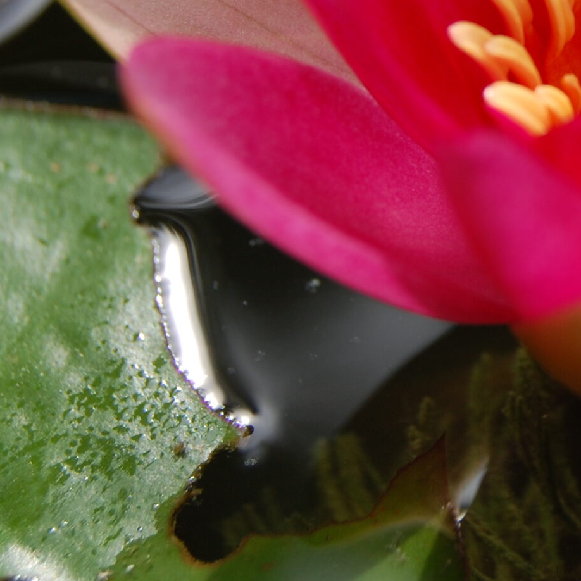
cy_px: 51
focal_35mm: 135
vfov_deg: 12.8
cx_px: 650
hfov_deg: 12.7
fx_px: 2564
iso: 200
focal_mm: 38
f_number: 8
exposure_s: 1/250
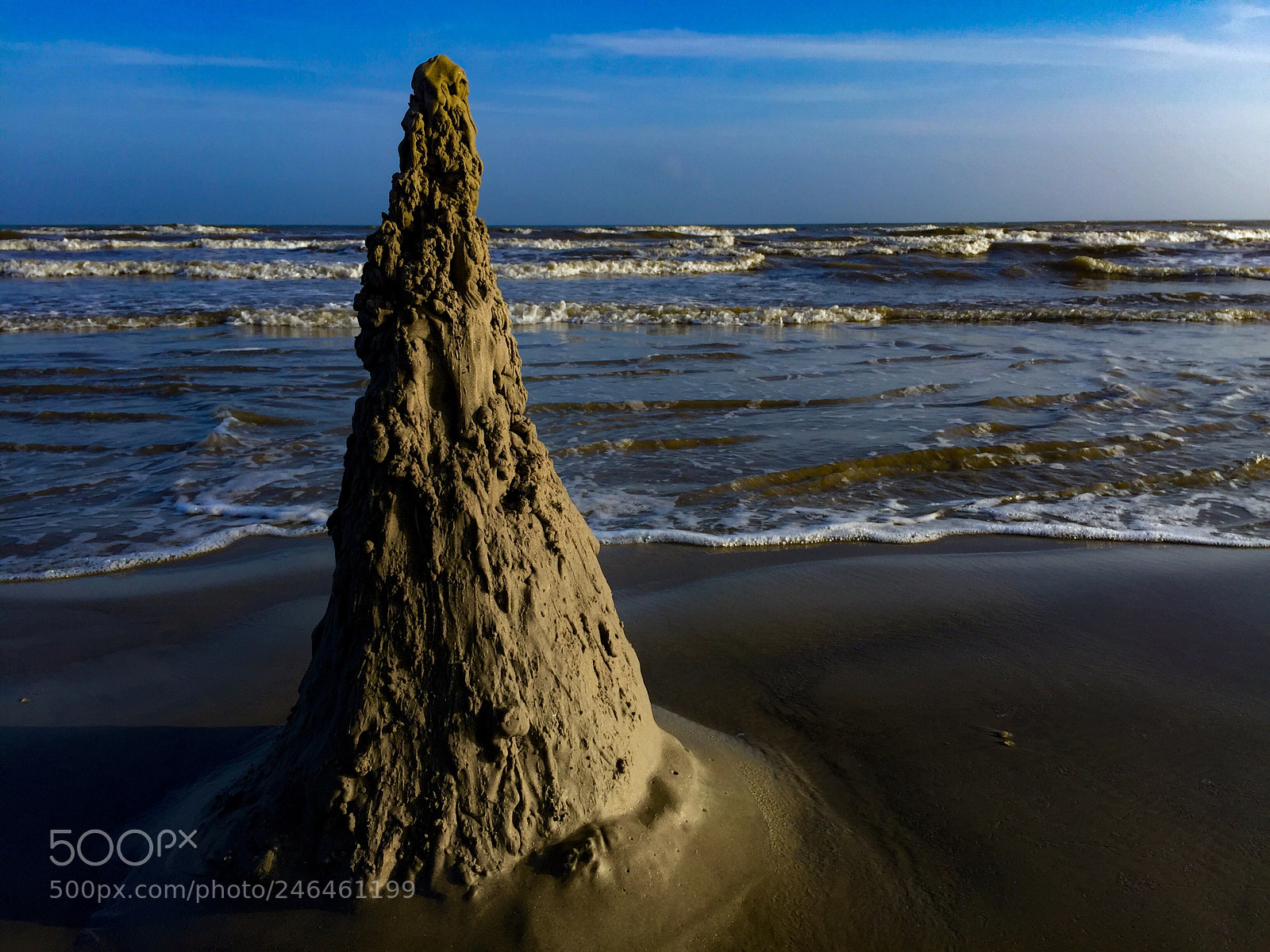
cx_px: 635
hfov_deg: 61.7
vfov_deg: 48.2
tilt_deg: -12.2
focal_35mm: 29
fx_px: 1064
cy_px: 476
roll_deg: -1.2
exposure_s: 1/1522
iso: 32
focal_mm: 4.15
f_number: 2.2
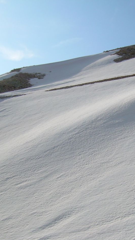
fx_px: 356
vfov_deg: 37.2
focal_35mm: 56
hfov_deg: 20.6
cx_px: 142
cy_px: 119
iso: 50
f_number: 4.6
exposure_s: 1/841
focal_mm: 6.3
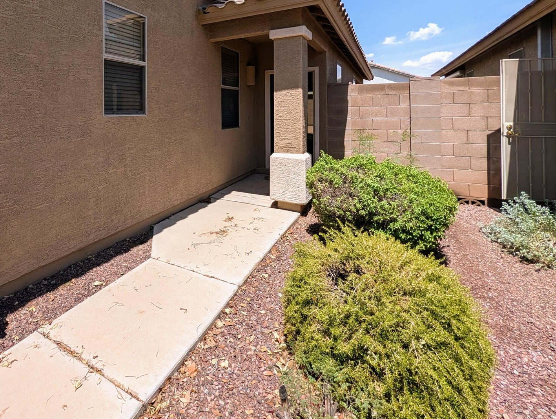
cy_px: 110
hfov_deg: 83.0
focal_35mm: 18
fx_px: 290
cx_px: 163
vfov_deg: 67.7
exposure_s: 1/3906
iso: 52
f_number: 1.7
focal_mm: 2.02
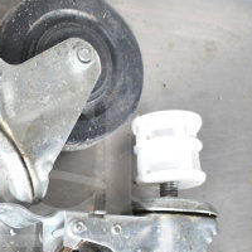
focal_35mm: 101
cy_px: 195
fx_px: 832
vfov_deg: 17.1
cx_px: 23
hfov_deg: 17.0
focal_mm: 26
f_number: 4
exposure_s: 1/40
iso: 400
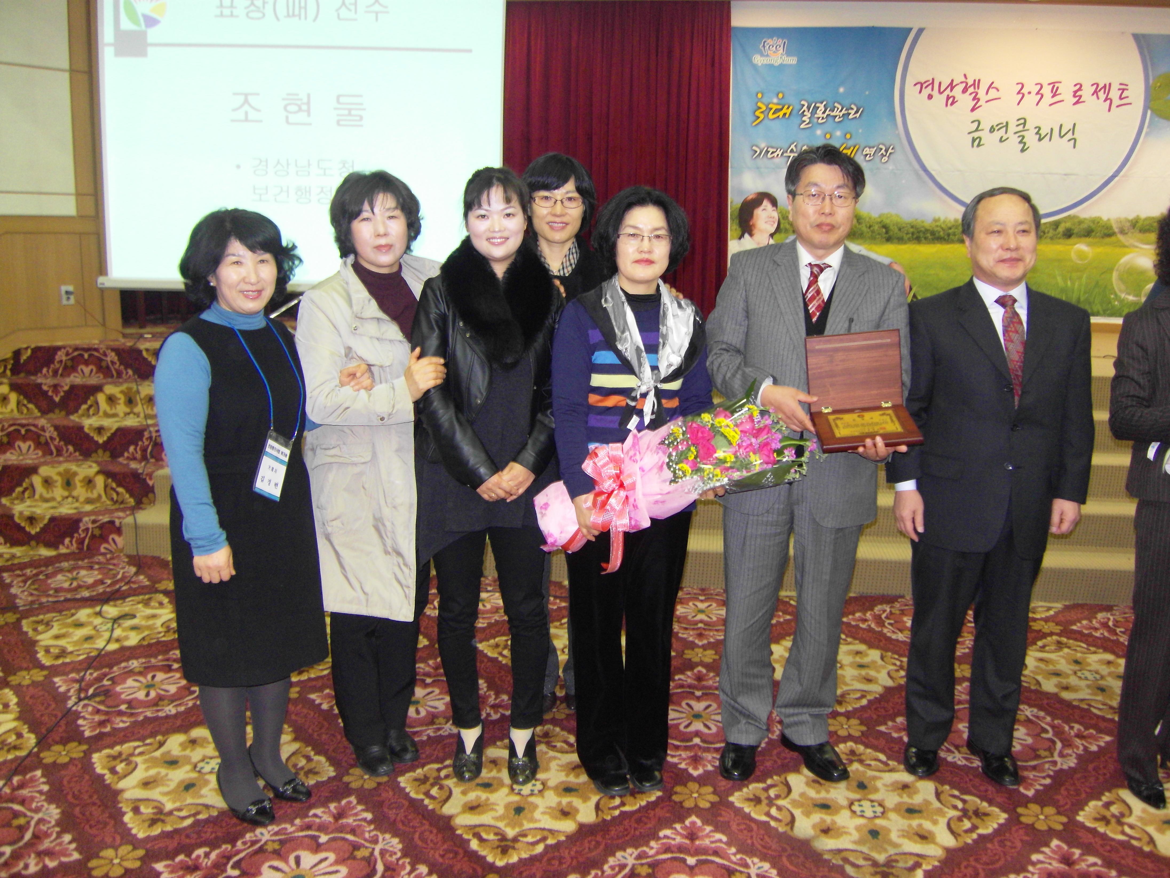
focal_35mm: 28
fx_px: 946
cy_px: 439
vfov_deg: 49.7
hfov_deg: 63.4
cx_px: 585
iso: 200
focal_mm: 6
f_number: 2.8
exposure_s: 1/40
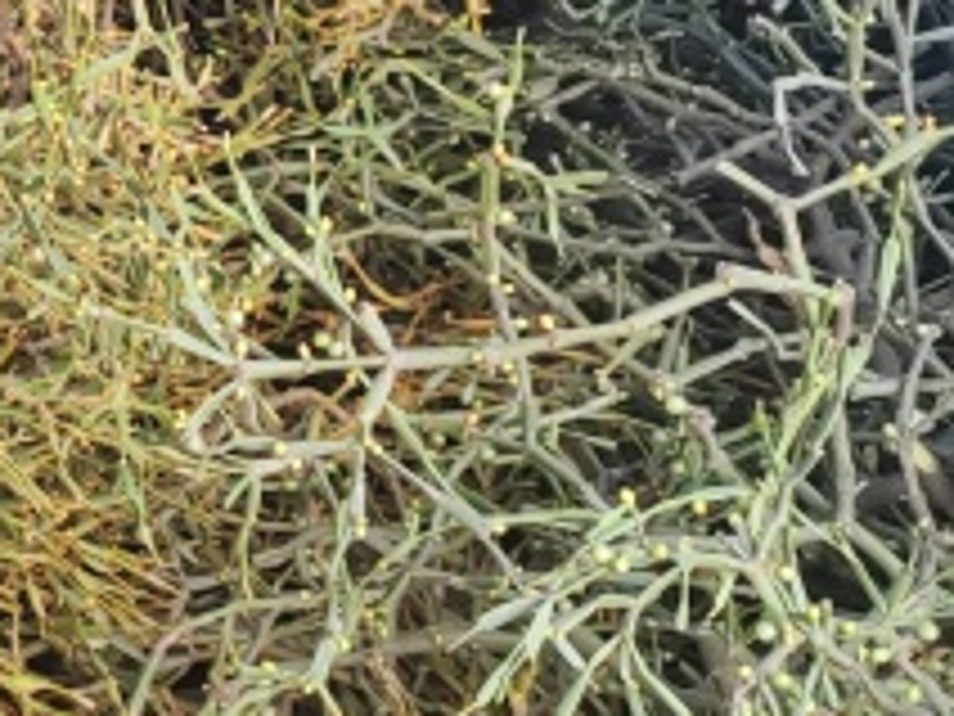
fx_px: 2811
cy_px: 198
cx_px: -634
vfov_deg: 14.5
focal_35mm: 102
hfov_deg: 16.8
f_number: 1.9
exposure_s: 1/100
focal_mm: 5.52
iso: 640
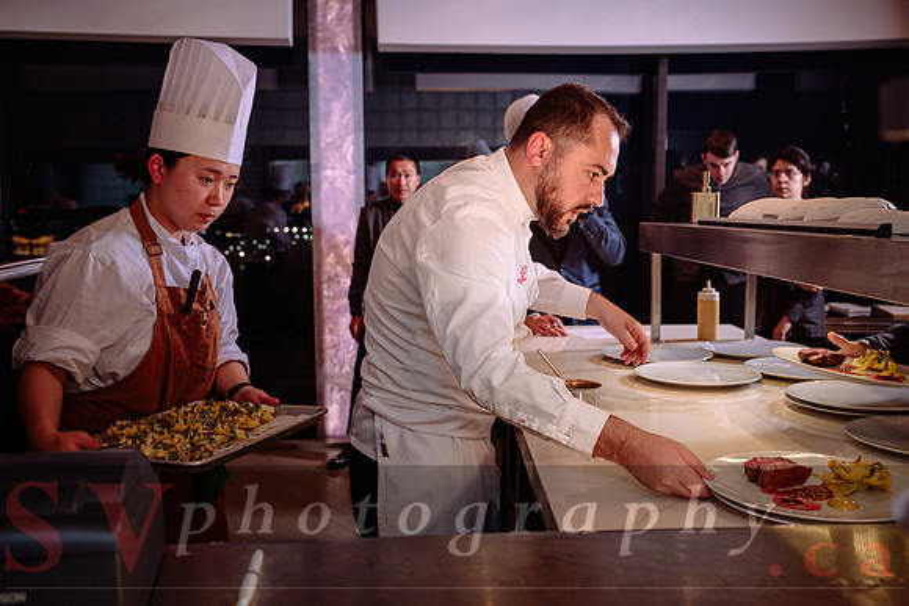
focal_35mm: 34
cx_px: 454
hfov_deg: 55.1
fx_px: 871
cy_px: 303
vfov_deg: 38.4
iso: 800
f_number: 4.5
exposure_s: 1/160
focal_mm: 34.5
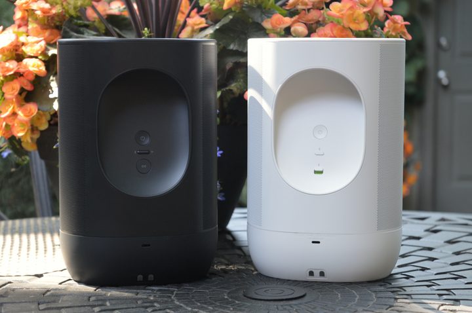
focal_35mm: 82
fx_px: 1080
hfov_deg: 24.6
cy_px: 156
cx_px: 236
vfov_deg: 16.5
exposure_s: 1/40
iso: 400
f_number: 5.6
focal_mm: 55
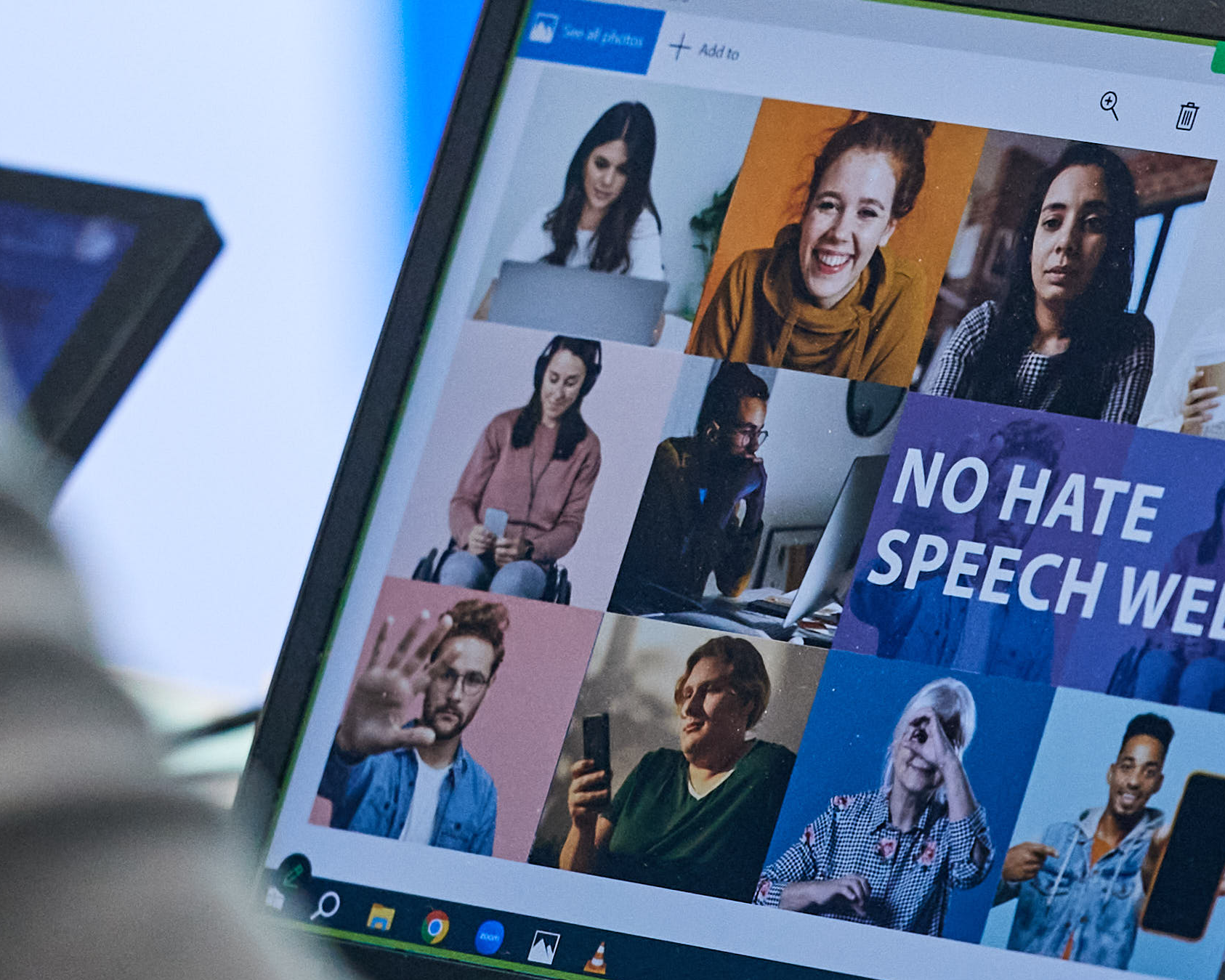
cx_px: 421
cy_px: 8
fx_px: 17621
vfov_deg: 3.2
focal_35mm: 486
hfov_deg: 4.0
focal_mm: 160
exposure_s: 1/320
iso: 3200
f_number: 3.5
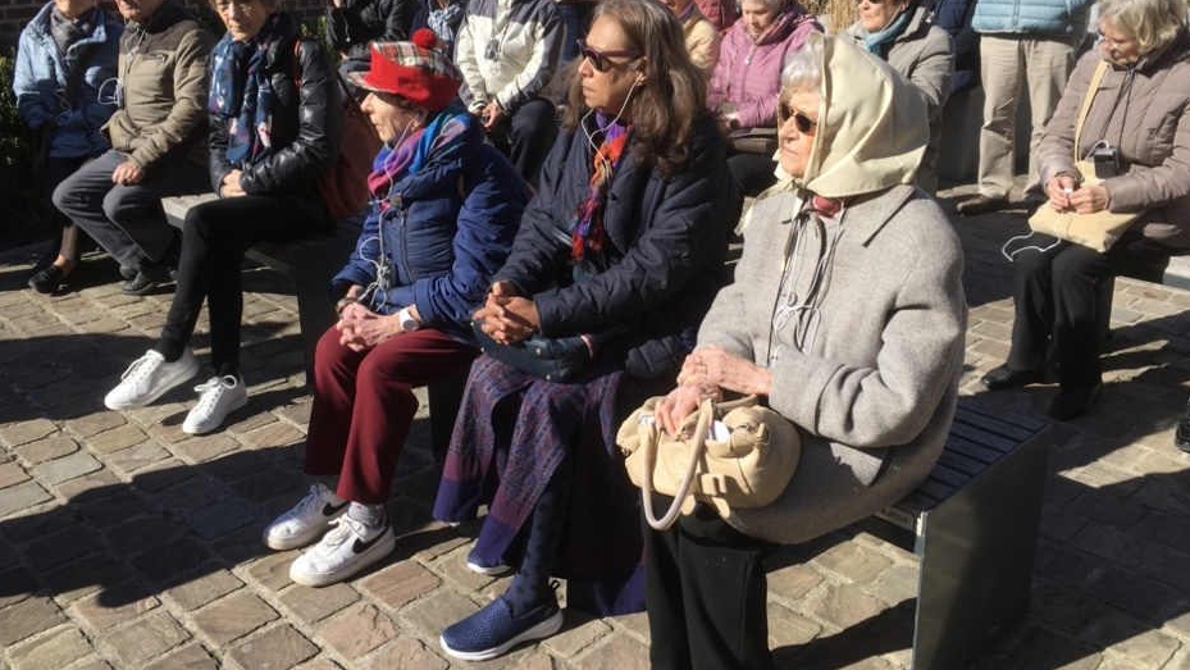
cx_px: 619
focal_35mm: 34
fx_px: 1073
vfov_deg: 34.6
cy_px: 279
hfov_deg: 58.0
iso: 25
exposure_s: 1/1183
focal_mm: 4.15
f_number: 2.2
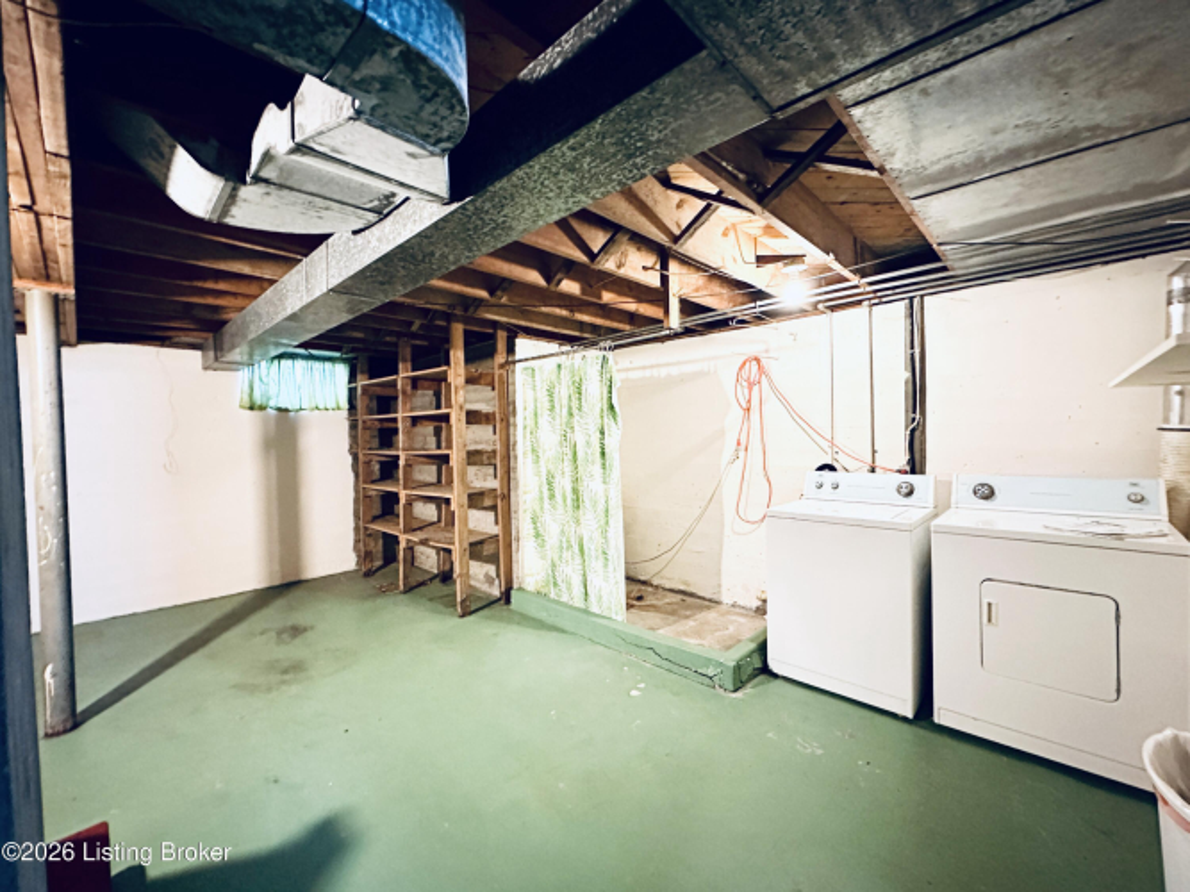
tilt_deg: -0.7
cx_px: 595
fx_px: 481
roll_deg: +2.2
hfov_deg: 102.1
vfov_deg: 85.7
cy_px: 446
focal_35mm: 14
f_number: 2.2
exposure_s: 1/40
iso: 1000
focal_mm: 2.22
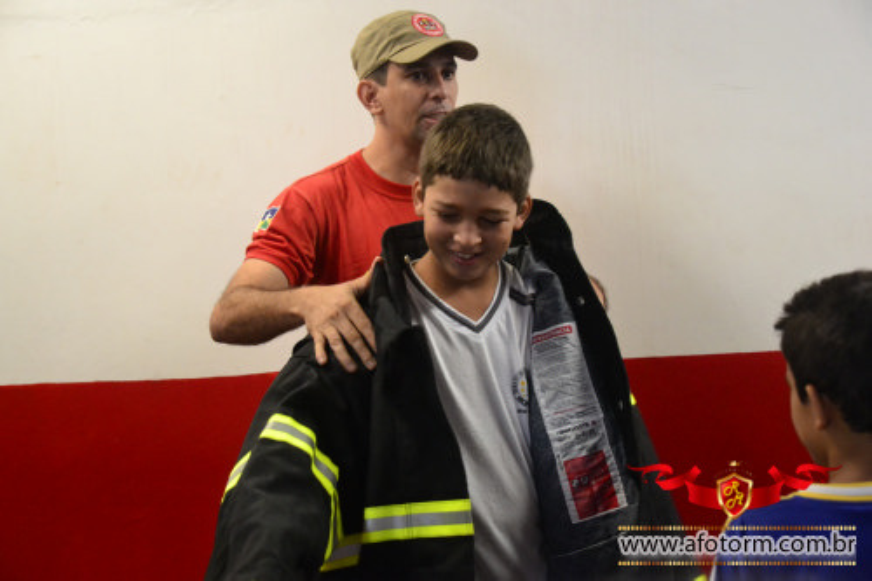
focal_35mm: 66
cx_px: 436
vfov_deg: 20.6
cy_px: 290
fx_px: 1598
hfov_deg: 30.5
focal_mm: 44
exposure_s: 1/60
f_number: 4.5
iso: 3200
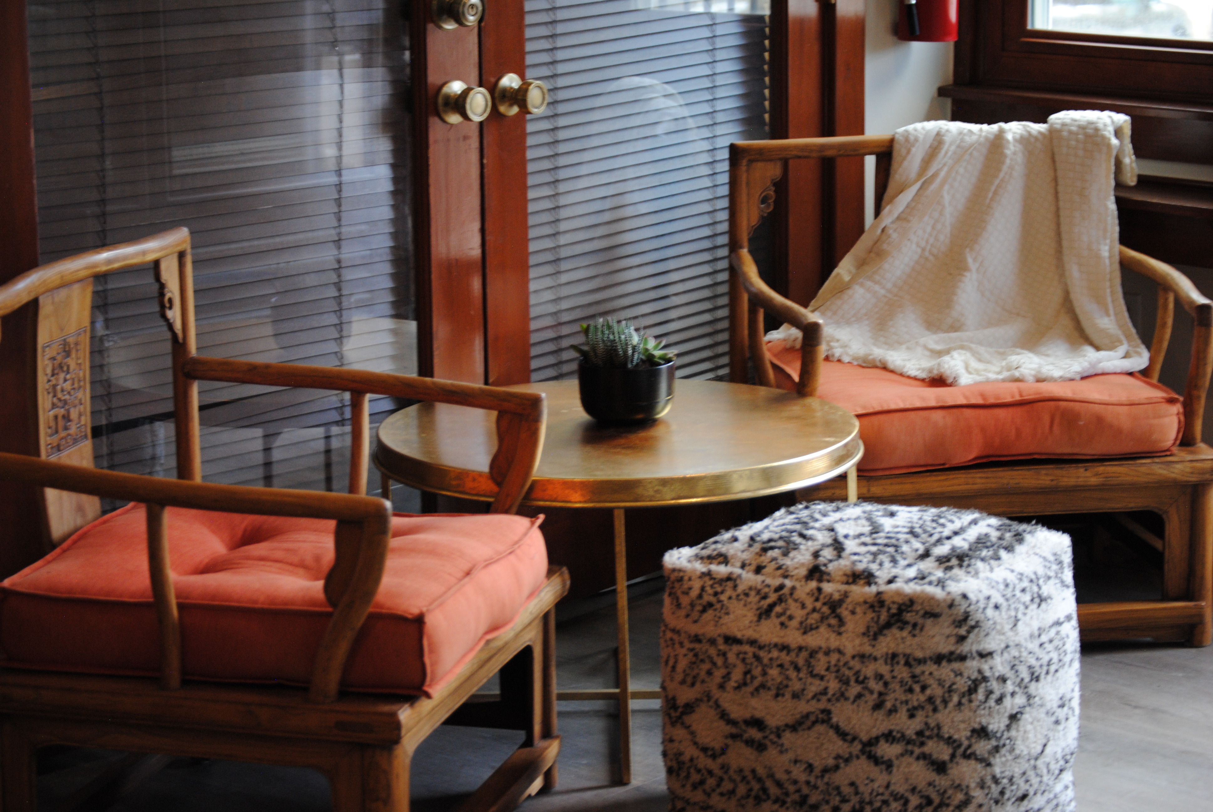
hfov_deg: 24.6
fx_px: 2783
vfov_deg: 16.6
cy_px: 406
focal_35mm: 82
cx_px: 606
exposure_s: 1/30
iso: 450
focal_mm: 55
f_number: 4
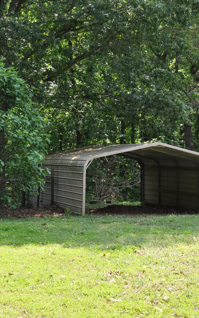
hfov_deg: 21.5
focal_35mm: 60
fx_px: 521
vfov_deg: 34.0
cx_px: 54
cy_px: 159
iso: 200
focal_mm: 26
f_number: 7.1
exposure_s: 1/100
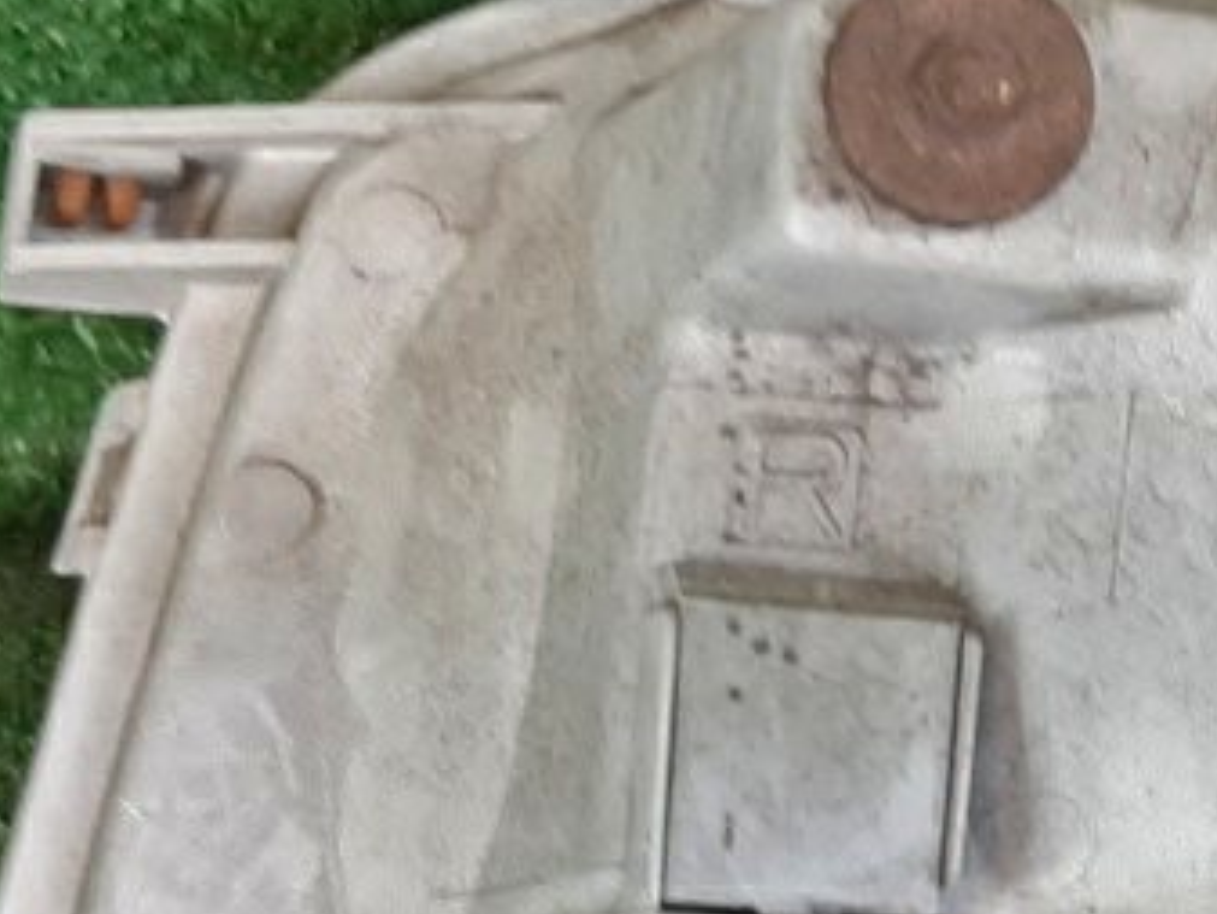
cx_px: 1419
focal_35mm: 111
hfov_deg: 17.0
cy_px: 206
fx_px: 3904
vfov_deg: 13.3
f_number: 1.7
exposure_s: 1/50
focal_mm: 3.93
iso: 128
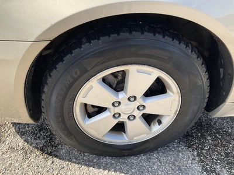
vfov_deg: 48.2
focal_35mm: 29
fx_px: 196
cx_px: 117
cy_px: 88
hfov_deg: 61.7
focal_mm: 3
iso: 25
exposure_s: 1/442
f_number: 1.8
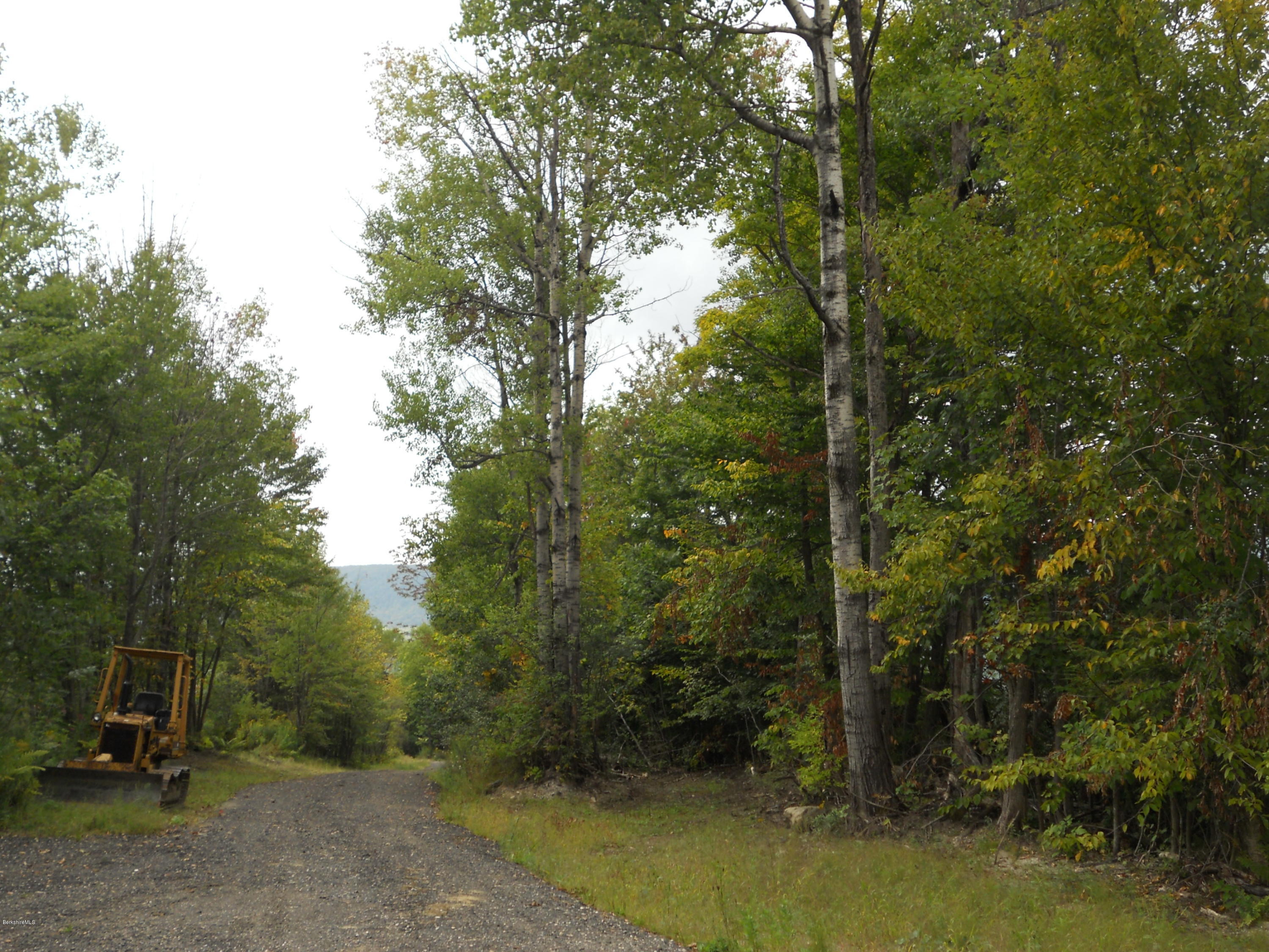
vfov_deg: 37.7
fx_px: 1393
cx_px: 634
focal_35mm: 38
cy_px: 476
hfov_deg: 49.0
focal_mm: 6.9
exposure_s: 1/160
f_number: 3.9
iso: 80
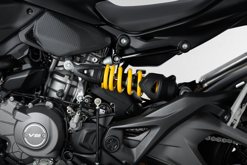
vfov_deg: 30.5
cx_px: 124
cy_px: 82
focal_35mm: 44
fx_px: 302
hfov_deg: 44.5
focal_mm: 44
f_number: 11
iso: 100
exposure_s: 1/125
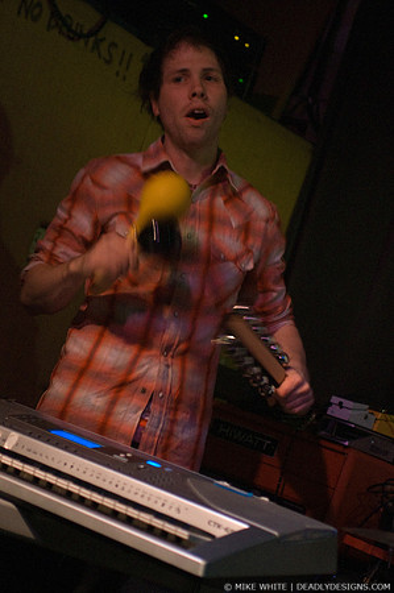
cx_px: 197
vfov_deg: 19.5
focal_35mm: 105
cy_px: 296
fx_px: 1728
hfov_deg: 13.0
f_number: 2.8
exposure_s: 1/30
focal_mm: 70
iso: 800
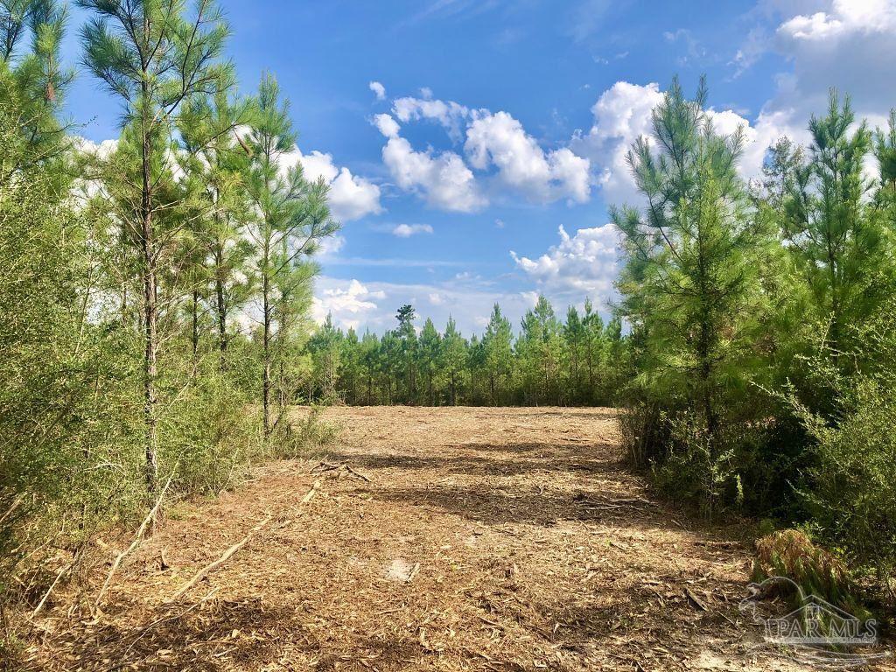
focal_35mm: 28
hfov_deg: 63.4
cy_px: 336
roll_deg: +1.8
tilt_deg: +2.1
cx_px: 448
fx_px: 725
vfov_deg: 49.7
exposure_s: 1/1845
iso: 20
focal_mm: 3.99
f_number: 1.8
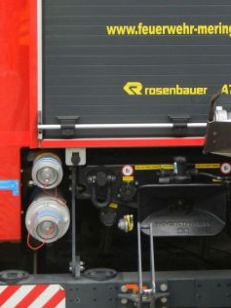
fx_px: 1148
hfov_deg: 11.5
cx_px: 176
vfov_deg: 15.1
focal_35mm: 129
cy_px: 19
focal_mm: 12.3
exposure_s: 1/250
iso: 400
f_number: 4.6
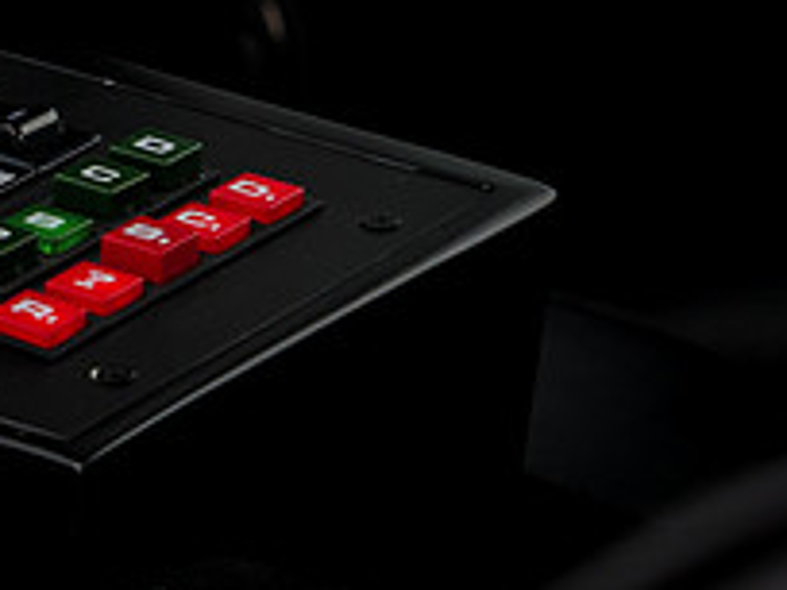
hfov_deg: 7.4
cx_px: -171
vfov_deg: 5.6
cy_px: 88
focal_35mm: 266
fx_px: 6048
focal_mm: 42
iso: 200
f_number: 3.9
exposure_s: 1/320
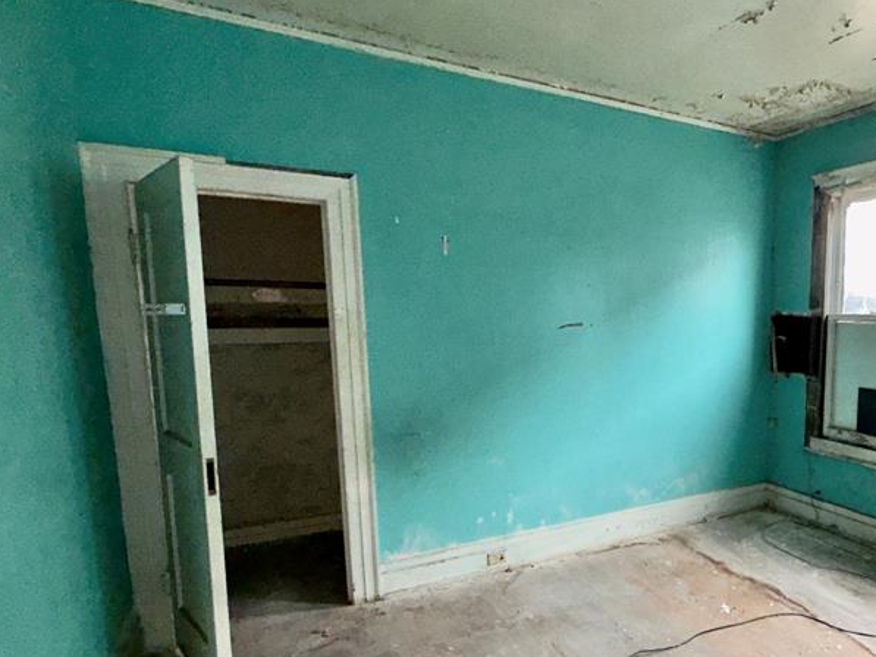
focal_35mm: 24
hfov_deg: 66.4
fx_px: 607
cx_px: 672
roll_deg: -0.3
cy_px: 394
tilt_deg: -7.4
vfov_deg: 56.4
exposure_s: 1/103
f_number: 2.2
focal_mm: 2.22
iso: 160
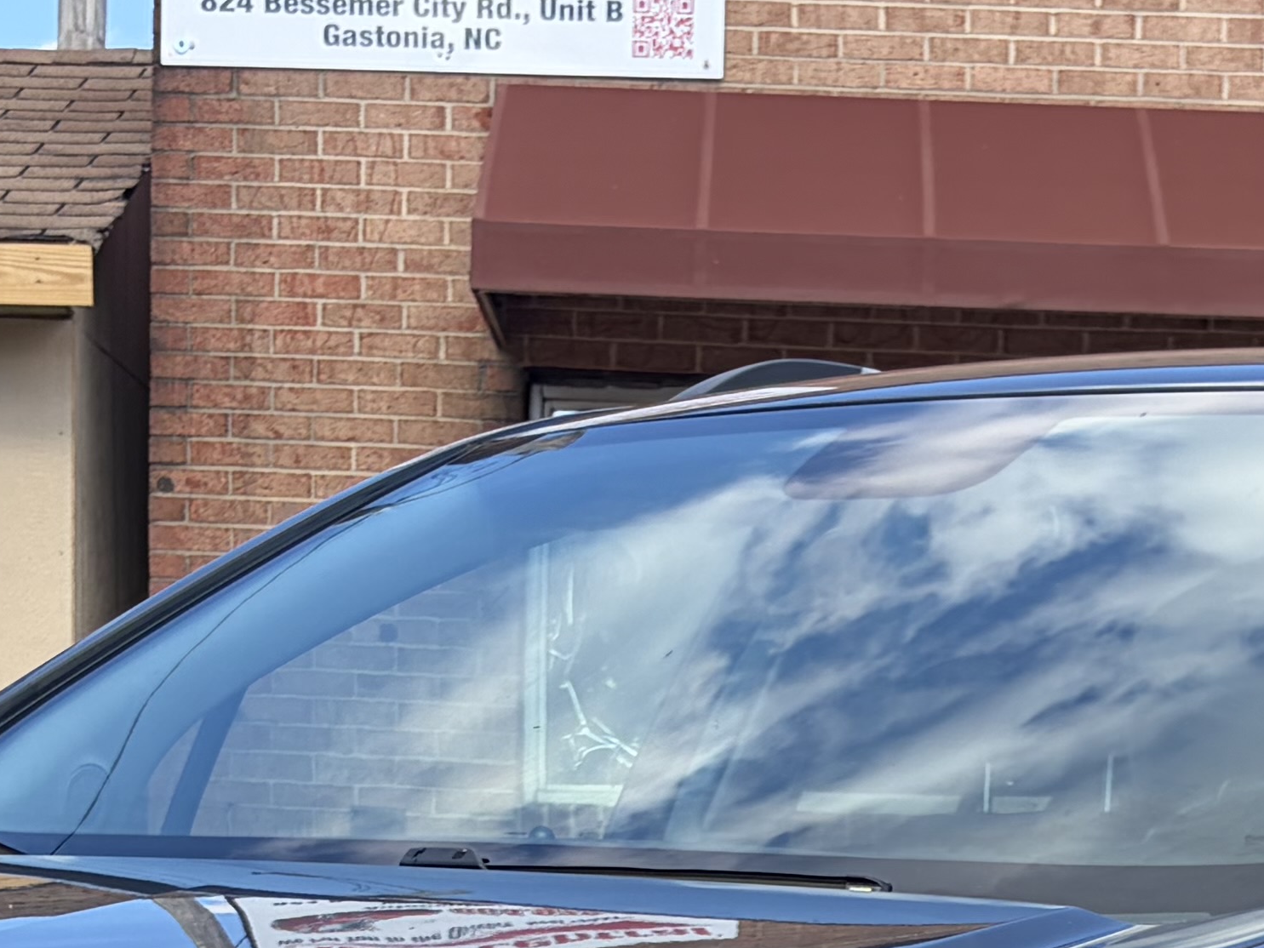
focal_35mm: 100
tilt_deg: -6.6
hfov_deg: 19.6
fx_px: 3652
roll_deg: -2.2
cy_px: 1425
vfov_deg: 13.9
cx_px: 826
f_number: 1.6
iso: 50
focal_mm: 5.96
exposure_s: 1/1064
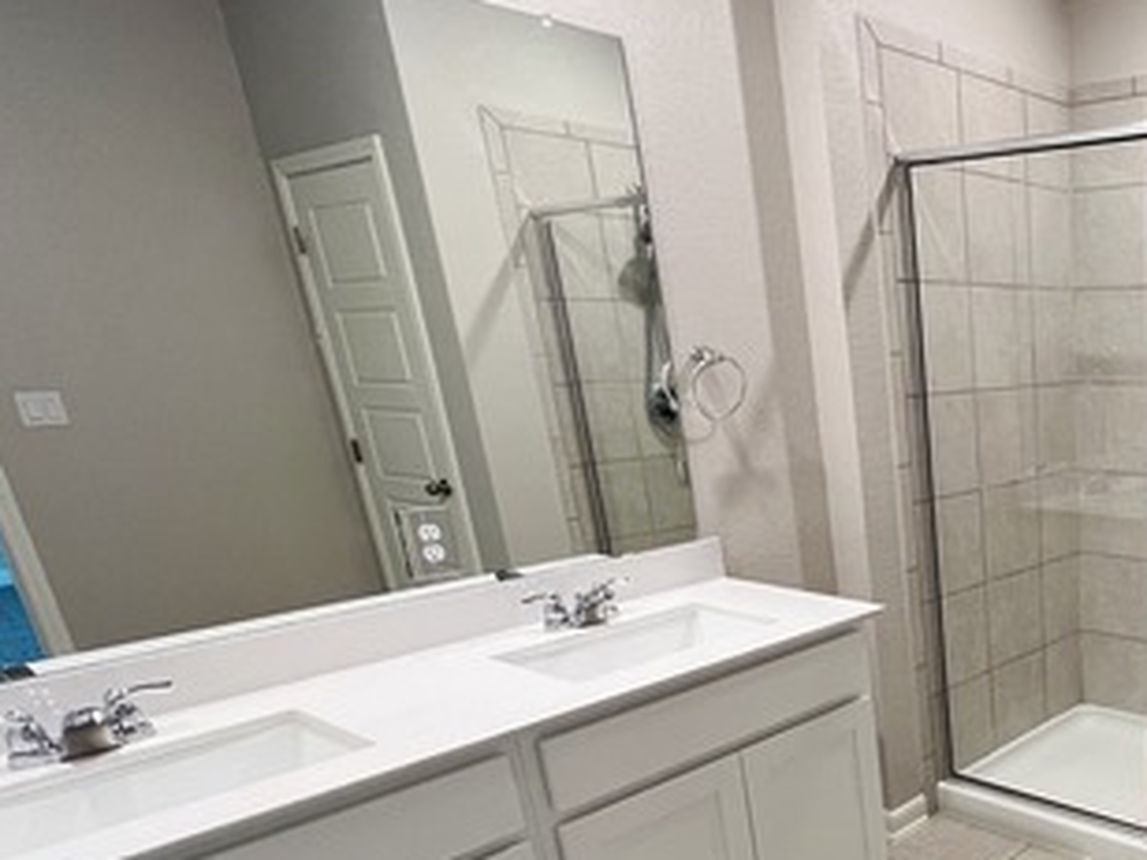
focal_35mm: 27
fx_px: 895
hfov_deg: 53.1
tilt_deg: -20.0
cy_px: 670
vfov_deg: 48.8
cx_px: 1121
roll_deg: -0.1
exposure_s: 1/120
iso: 200
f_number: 1.8
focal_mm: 1.57
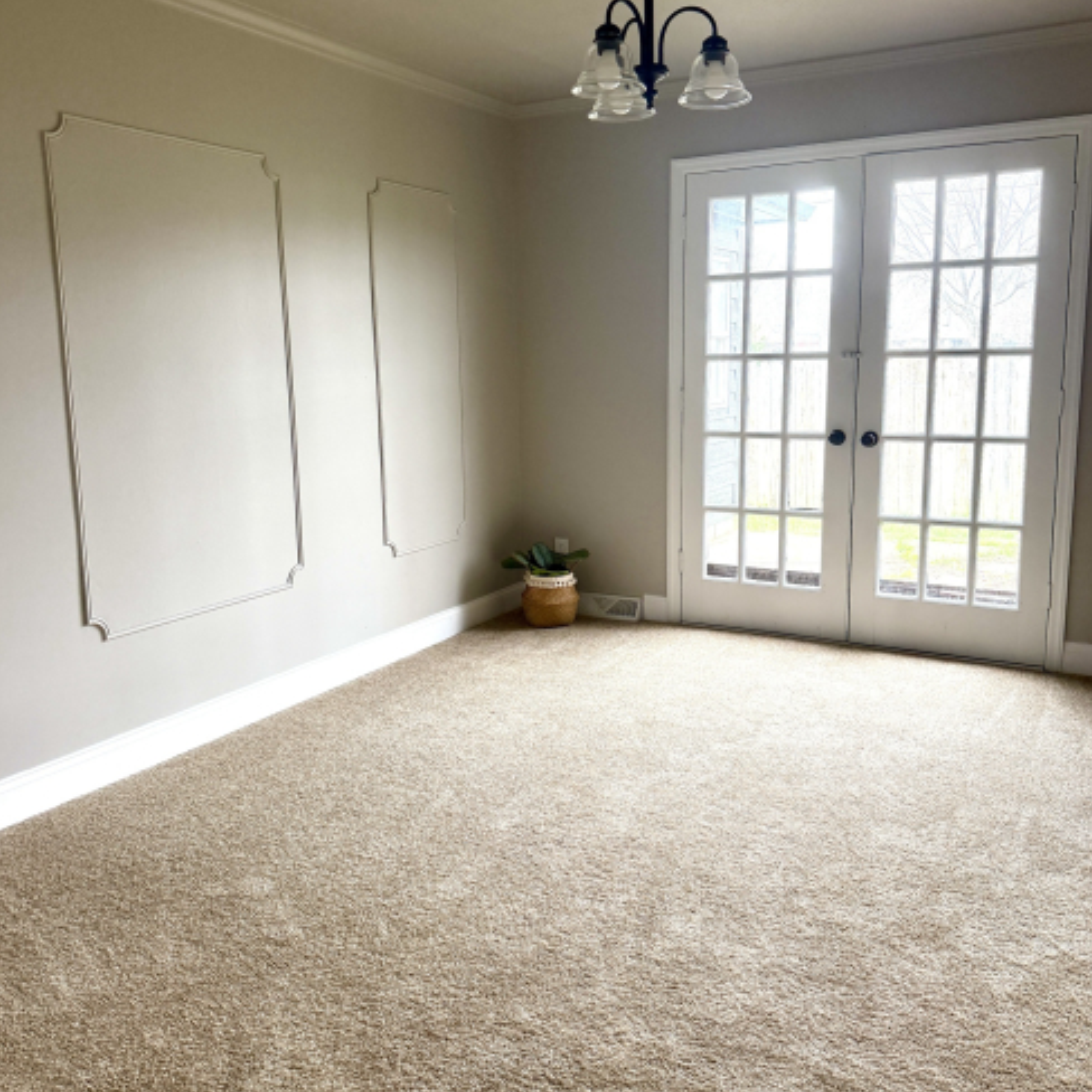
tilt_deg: -10.2
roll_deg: +1.3
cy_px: 514
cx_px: 548
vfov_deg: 55.6
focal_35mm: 29
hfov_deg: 55.6
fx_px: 1035
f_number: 1.78
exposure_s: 1/101
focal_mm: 6.76
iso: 200
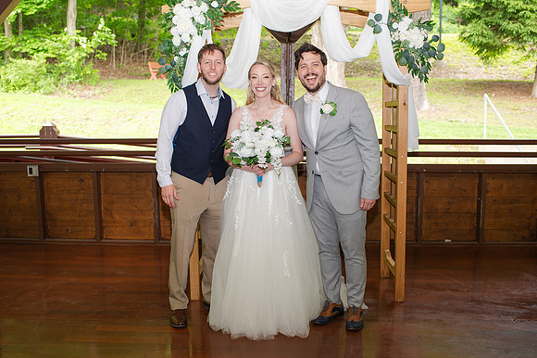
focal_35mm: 39
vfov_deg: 34.5
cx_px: 248
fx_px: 576
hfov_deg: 50.0
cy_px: 197
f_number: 3.2
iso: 800
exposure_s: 1/200
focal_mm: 35
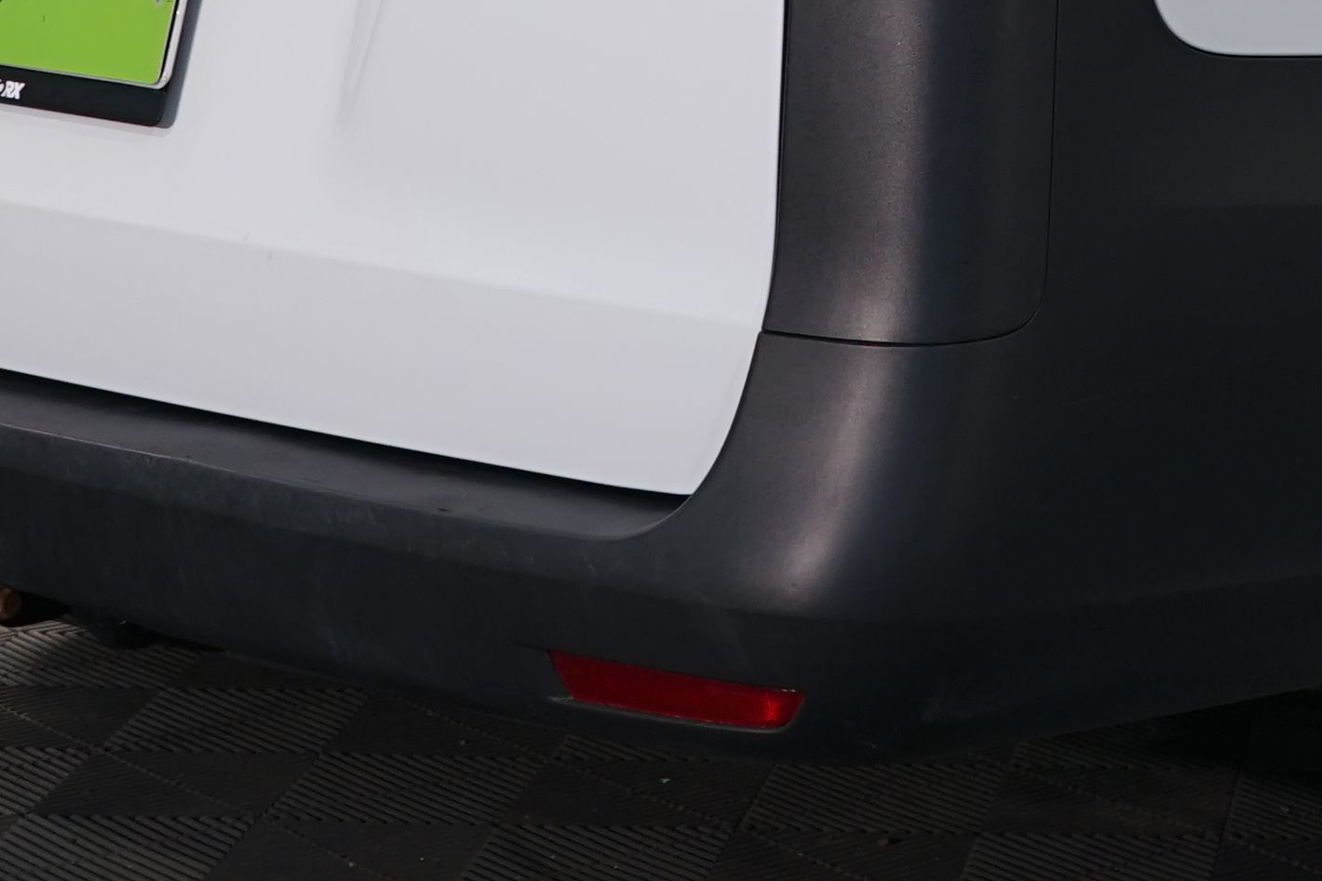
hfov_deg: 15.5
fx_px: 4811
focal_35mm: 131
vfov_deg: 10.1
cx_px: 1169
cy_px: -509
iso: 400
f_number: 5.6
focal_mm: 31
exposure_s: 1/30
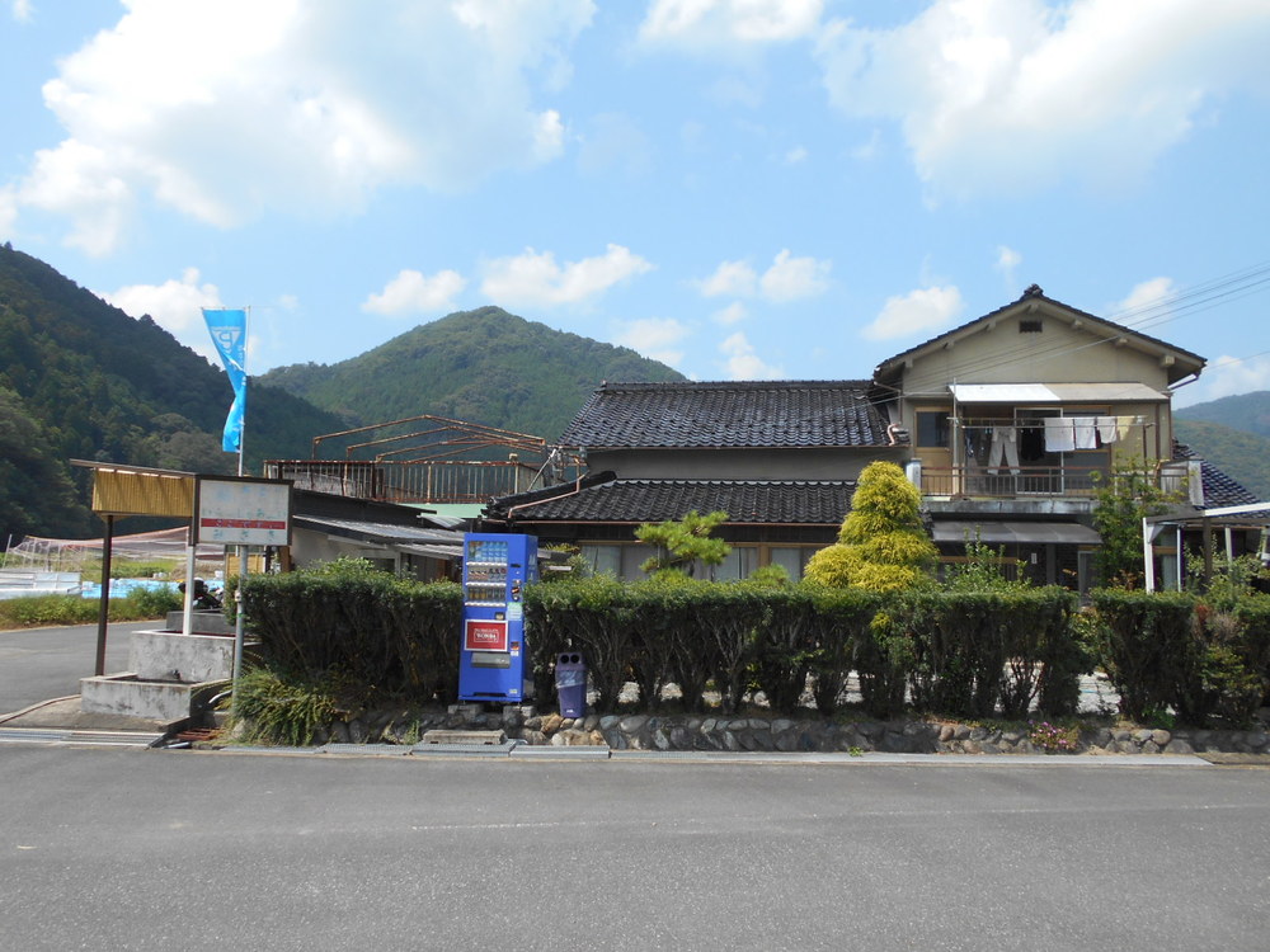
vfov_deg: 53.1
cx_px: 635
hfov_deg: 67.3
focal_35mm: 26
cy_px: 476
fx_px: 954
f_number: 3.2
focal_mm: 4.6
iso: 80
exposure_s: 1/800
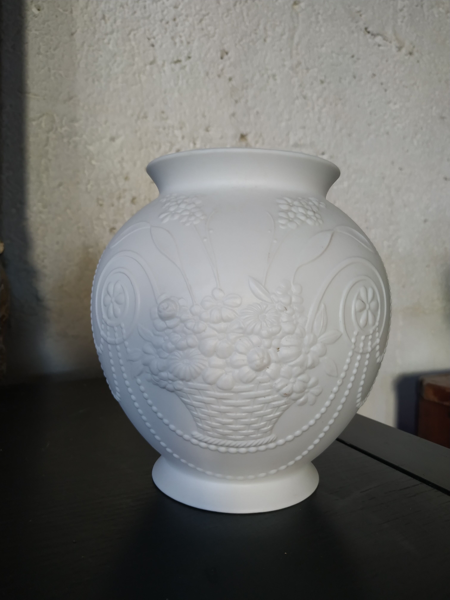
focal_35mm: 24
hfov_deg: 56.8
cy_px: 300
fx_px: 416
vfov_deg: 71.6
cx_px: 225
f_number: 1.9
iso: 100
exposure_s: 1/25
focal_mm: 3.94
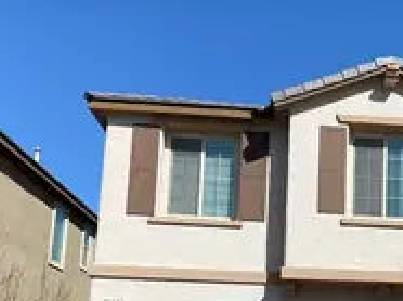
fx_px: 651
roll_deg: -1.5
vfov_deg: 25.2
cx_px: 355
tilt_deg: +8.7
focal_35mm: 56
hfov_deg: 32.8
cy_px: 275
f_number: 1.8
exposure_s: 1/3984
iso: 32
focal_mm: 4.25
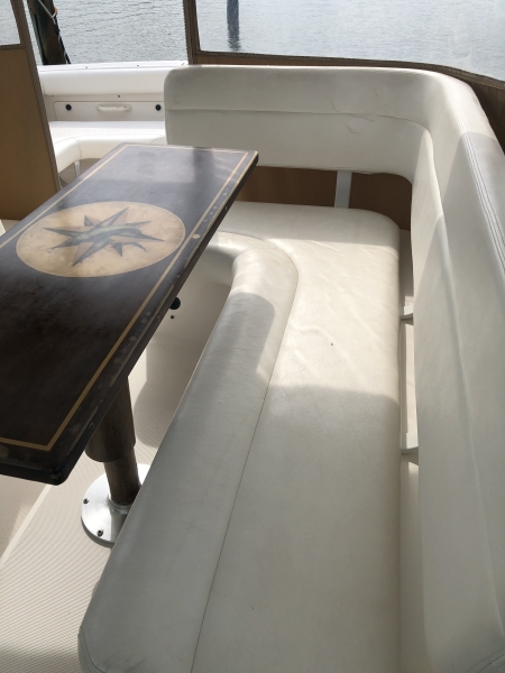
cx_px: 252
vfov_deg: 63.4
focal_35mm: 28
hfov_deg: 49.7
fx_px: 545
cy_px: 336
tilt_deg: -37.4
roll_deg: +2.4
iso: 20
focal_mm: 4
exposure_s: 1/2208
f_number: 1.8
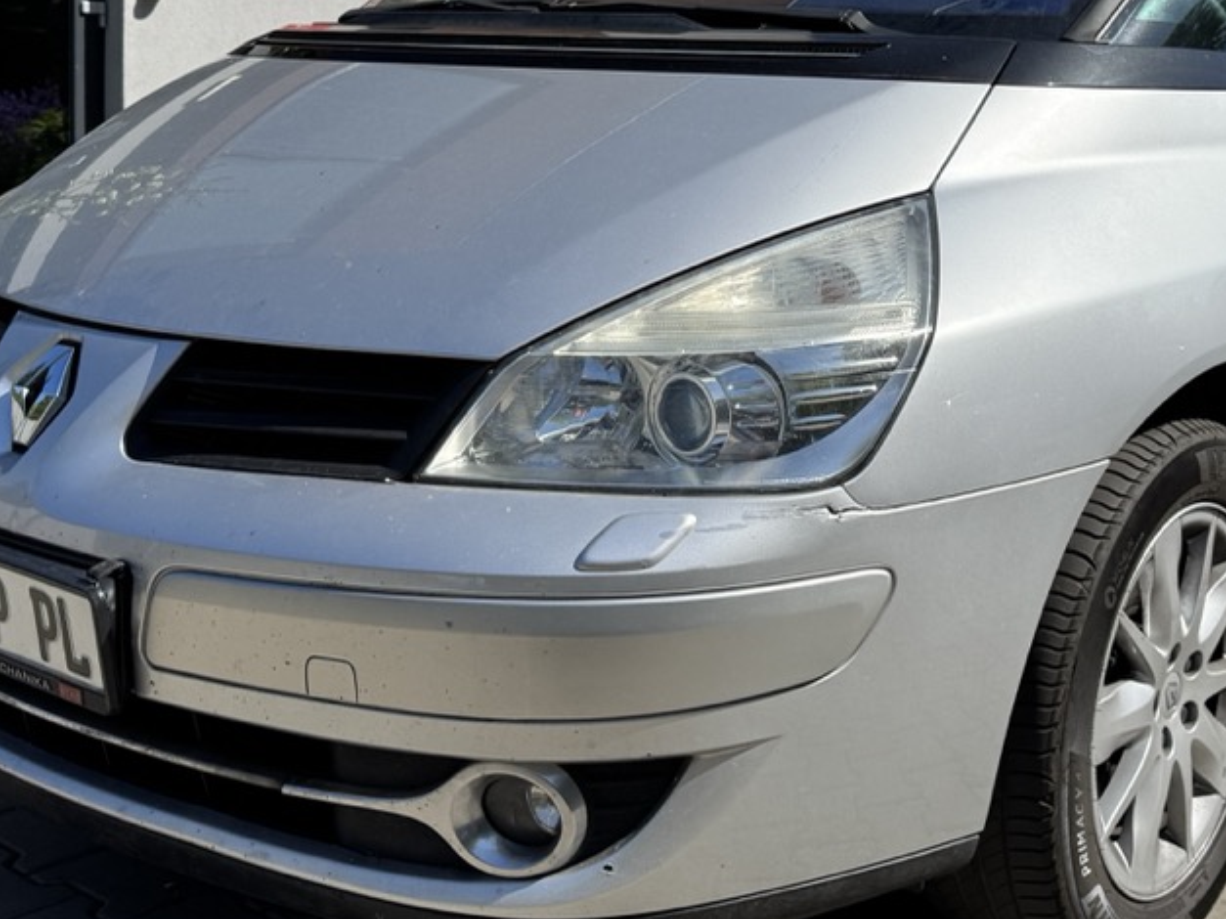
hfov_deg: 38.6
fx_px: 1735
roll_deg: -1.9
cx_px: 798
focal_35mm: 49
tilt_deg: -5.3
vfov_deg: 29.3
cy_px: 248
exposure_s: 1/5348
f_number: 1.78
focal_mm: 6.76
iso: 80
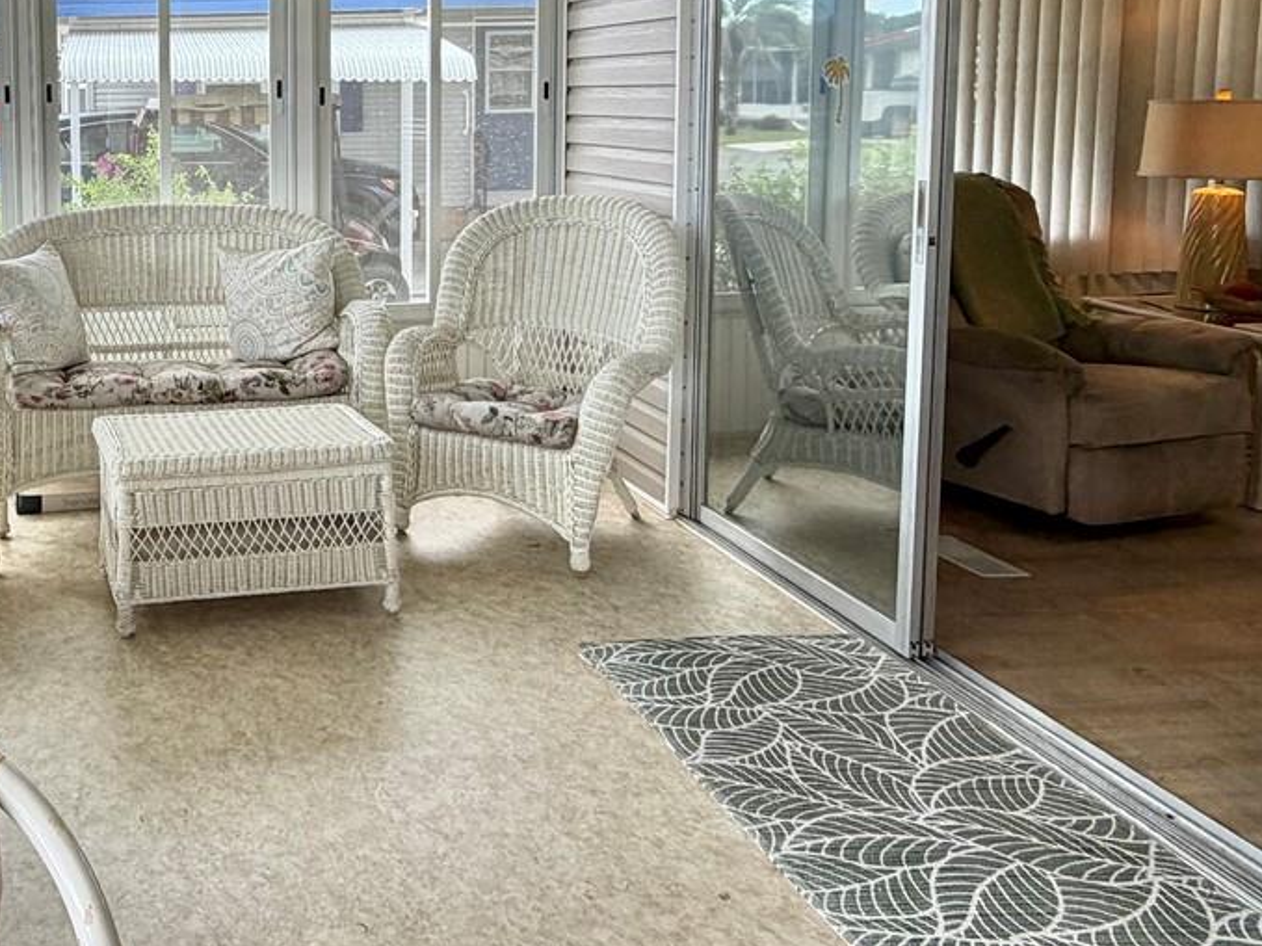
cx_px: 136
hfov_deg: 49.6
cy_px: 210
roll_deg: +1.4
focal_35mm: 33
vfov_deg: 41.4
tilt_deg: -5.7
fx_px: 1203
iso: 50
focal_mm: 2.22
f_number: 2.2
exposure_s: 1/121
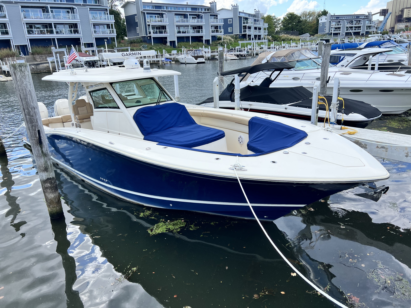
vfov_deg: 53.1
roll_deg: +3.6
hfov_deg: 67.3
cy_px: 154
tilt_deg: -19.8
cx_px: 206
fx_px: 309
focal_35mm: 26
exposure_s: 1/1280
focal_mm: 5.7
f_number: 1.5
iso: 50
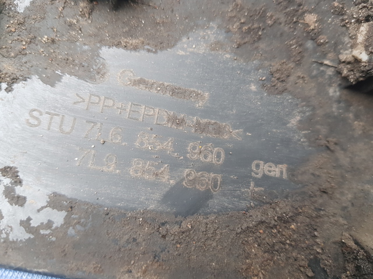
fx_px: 280
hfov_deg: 67.3
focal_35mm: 26
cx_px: 186
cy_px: 140
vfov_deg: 53.0
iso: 125
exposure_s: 1/50
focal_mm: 4.2
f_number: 1.7
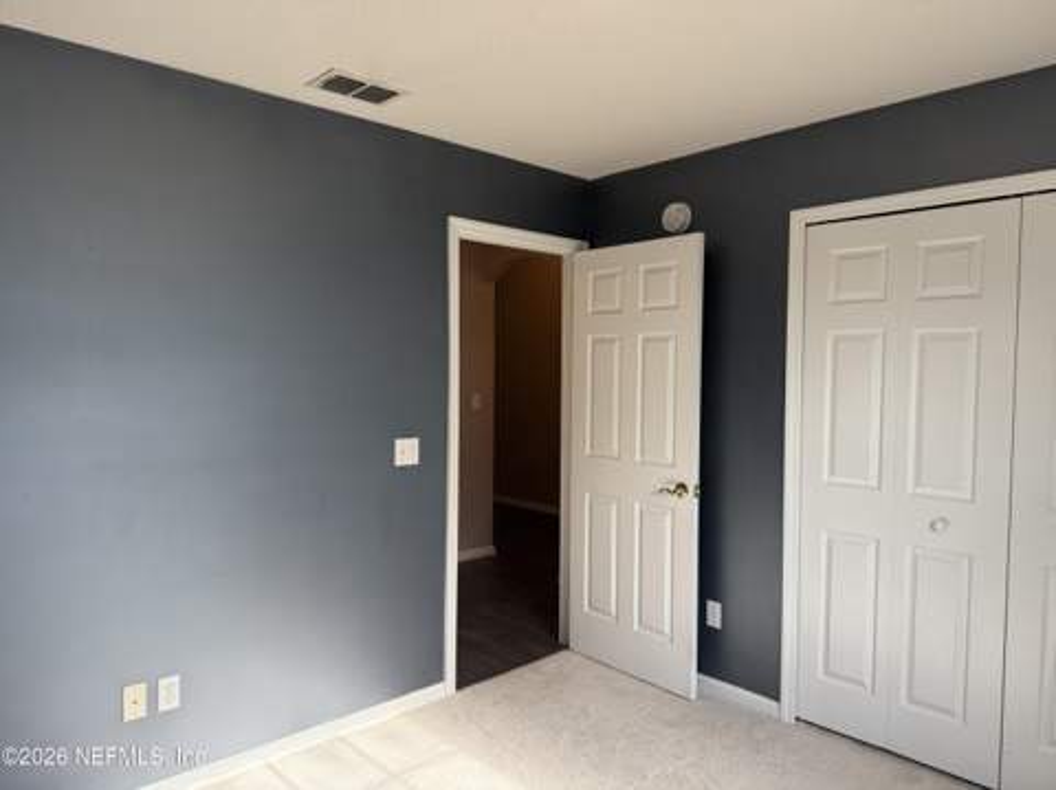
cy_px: 395
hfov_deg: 71.7
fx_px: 731
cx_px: 528
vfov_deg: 56.7
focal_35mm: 24
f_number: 1.78
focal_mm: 6.76
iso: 100
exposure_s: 1/254
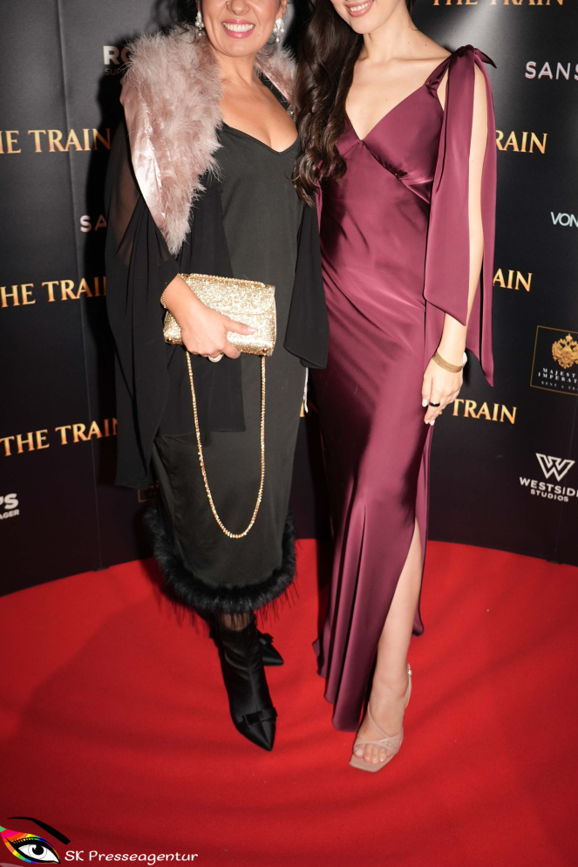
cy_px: 368
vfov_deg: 54.2
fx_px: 843
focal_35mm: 35
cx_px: 325
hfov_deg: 37.8
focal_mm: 29
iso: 400
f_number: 4.5
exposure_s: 1/60
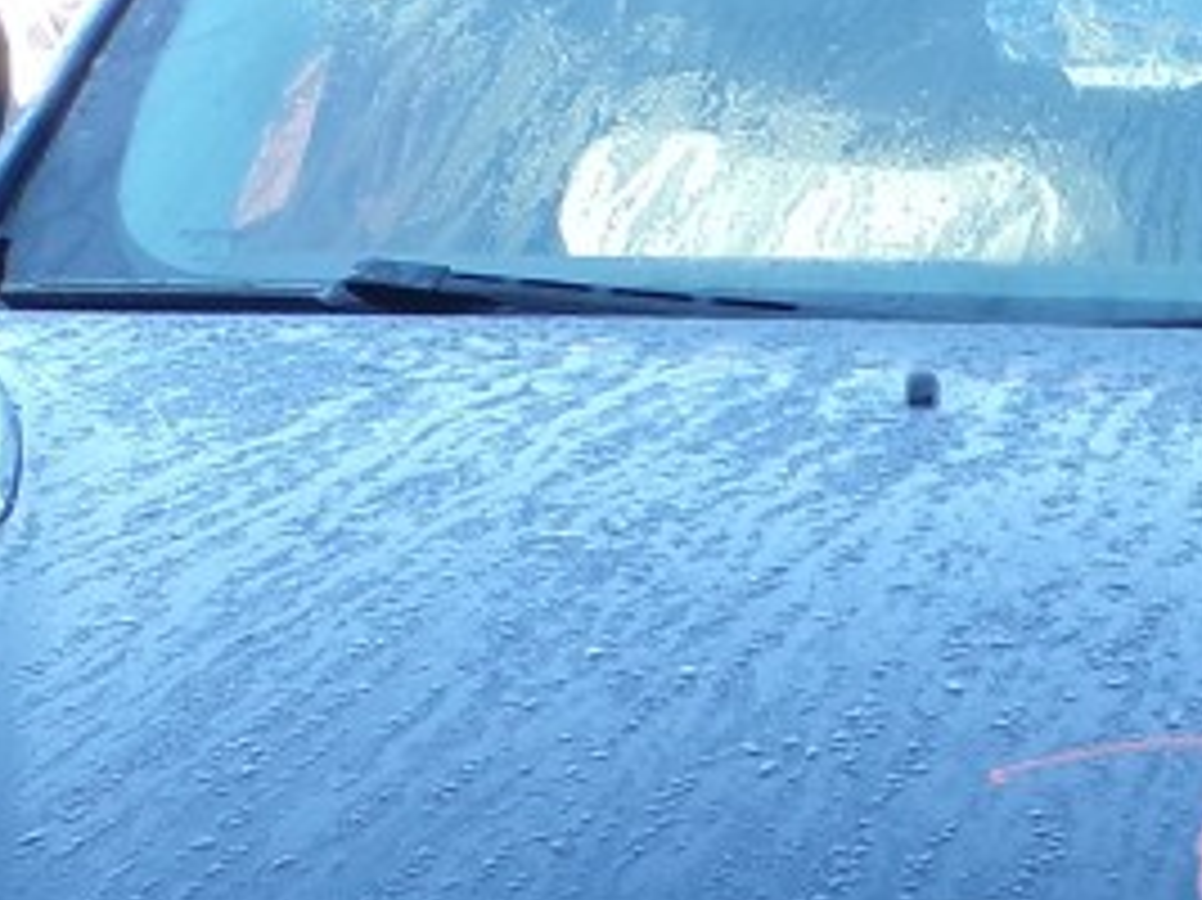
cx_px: 1652
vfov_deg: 12.1
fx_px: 3991
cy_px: 1454
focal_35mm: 115
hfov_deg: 16.1
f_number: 4.4
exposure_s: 1/70
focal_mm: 4.3
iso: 100
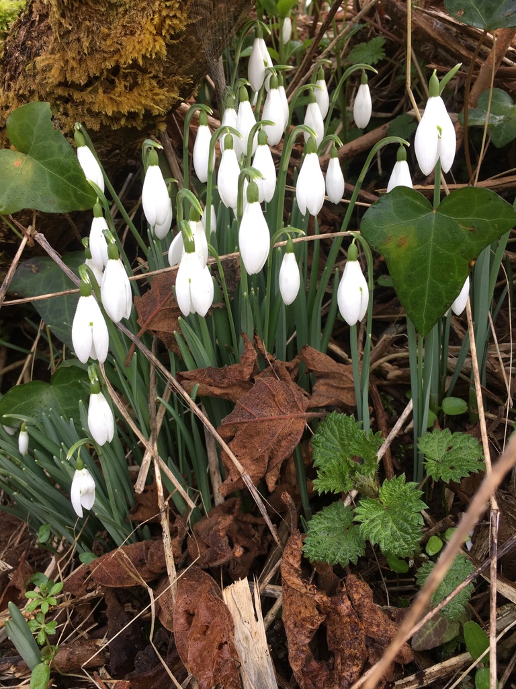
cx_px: 258
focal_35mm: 29
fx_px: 576
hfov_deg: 48.2
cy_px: 344
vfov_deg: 61.7
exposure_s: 1/100
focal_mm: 4.15
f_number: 2.2
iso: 32
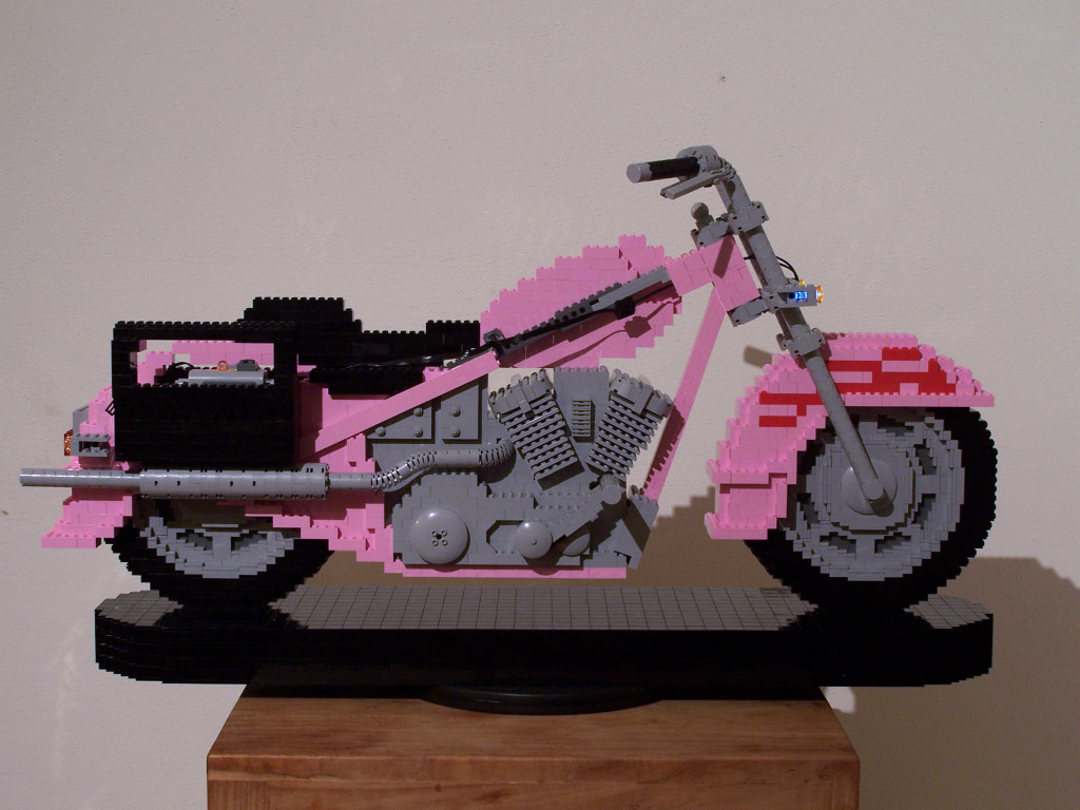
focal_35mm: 67
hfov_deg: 29.0
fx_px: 2090
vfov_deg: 21.9
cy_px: 405
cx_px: 540
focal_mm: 11.1
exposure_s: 1/2
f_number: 3.2
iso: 80
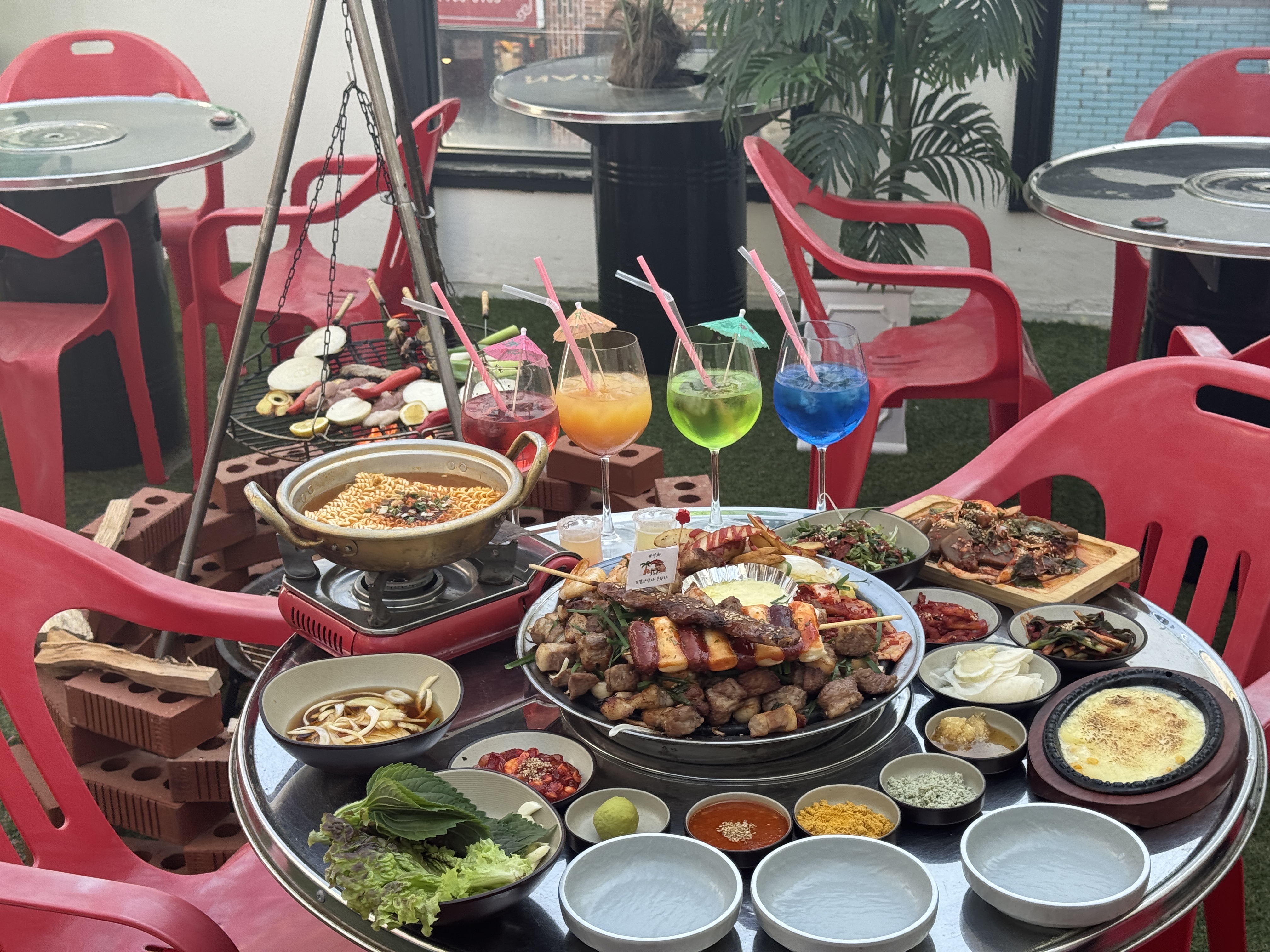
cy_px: 476
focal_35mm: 48
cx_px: 635
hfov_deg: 39.7
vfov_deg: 30.3
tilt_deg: -20.6
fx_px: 1761
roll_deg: -1.6
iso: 64
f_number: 1.78
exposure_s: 1/715
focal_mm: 6.76
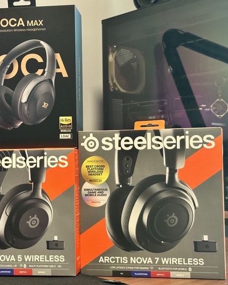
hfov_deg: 24.2
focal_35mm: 63
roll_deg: +0.3
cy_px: 142
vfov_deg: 30.0
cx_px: 90
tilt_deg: +2.8
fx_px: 531
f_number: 1.78
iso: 200
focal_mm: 6.86
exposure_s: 1/60
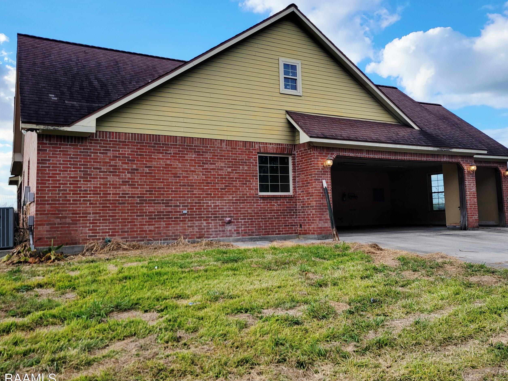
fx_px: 455
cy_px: 172
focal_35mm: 31
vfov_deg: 45.4
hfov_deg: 58.3
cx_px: 264
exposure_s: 1/1111
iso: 40
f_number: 1.8
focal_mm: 5.4
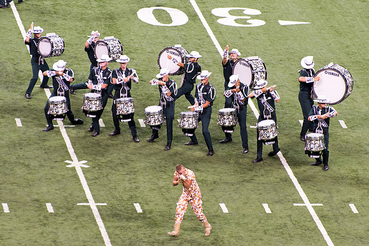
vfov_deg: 3.5
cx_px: 201
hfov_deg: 5.3
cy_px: 98
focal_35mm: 387
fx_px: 3965
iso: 1800
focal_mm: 260
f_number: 5.6
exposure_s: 1/320
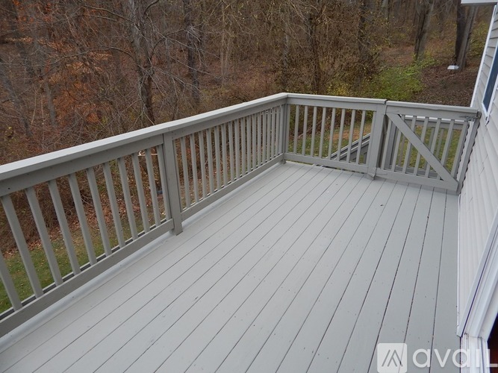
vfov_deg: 61.1
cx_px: 249
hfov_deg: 76.4
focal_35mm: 22
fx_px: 316
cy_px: 186
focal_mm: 4
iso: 125
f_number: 3
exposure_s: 1/80
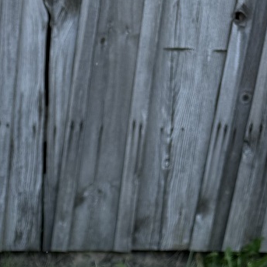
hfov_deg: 16.2
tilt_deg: -24.7
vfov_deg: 14.7
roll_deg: -1.5
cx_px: -119
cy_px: 518
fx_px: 864
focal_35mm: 99
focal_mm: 6.76
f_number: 1.78
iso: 80
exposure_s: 1/1339
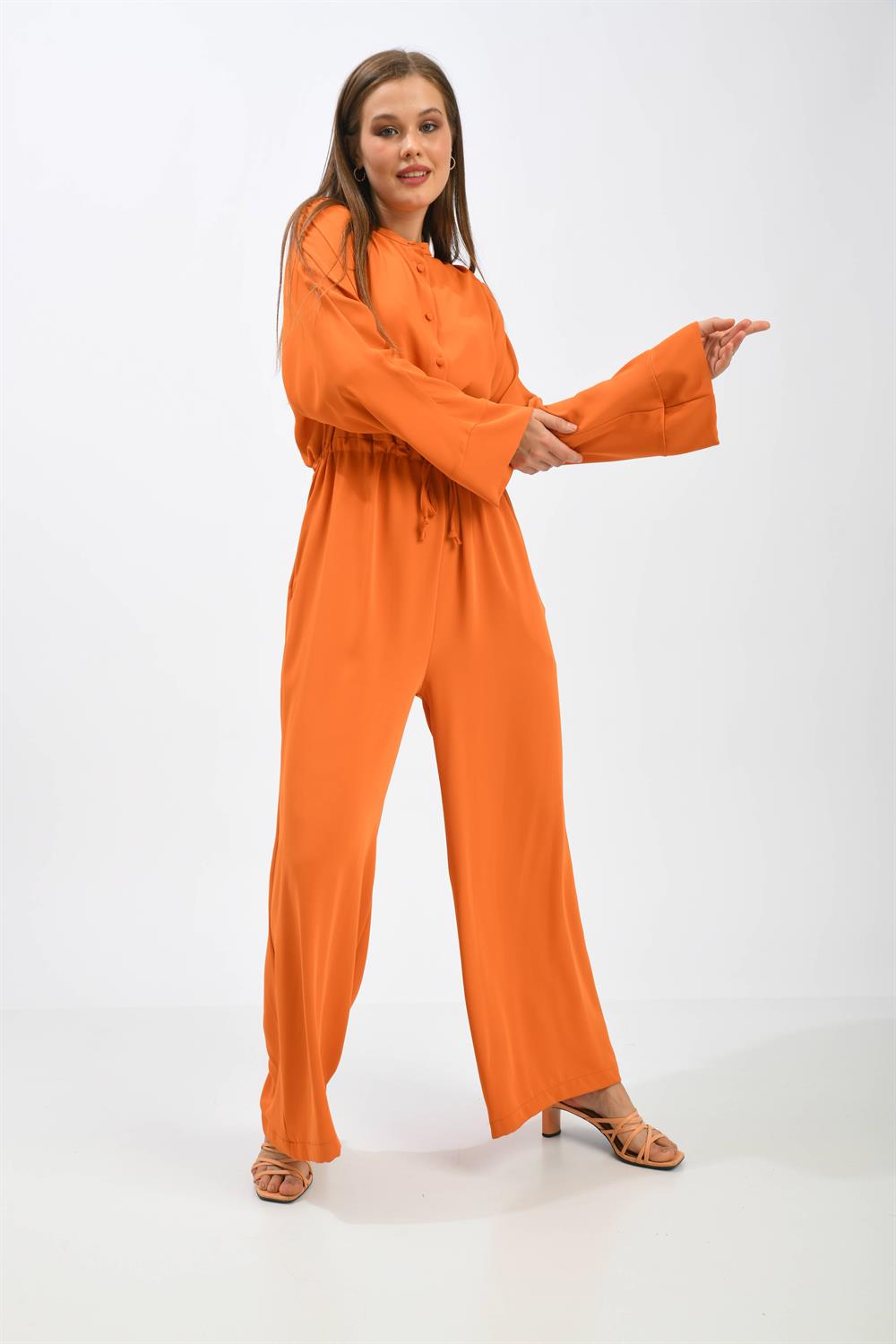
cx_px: 448
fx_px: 1643
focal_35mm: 44
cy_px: 672
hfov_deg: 30.5
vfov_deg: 44.5
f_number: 9
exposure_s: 1/160
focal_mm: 44
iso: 100
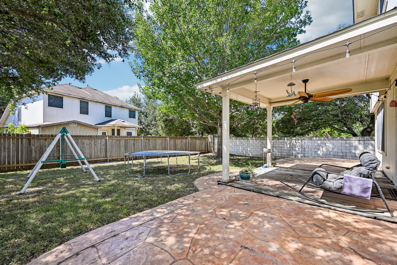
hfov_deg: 104.3
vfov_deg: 81.2
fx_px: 154
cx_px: 198
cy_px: 132
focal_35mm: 14
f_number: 8
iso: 100
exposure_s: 1/80
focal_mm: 14
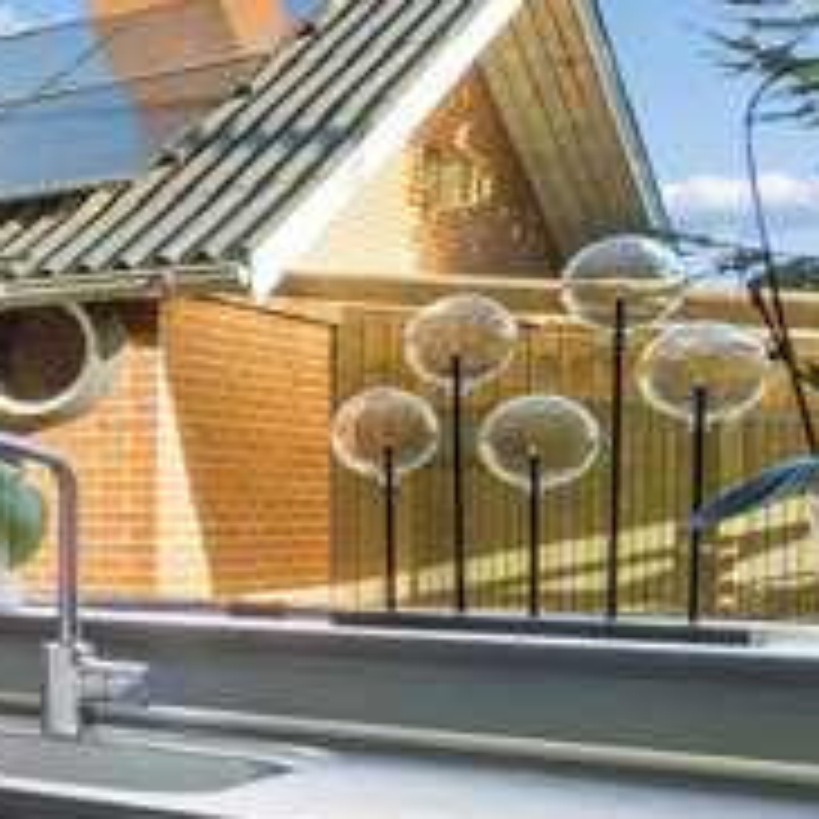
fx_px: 1499
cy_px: 515
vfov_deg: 30.4
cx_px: -824
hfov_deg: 18.8
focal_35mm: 56
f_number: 8
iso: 200
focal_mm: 10
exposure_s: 1/8
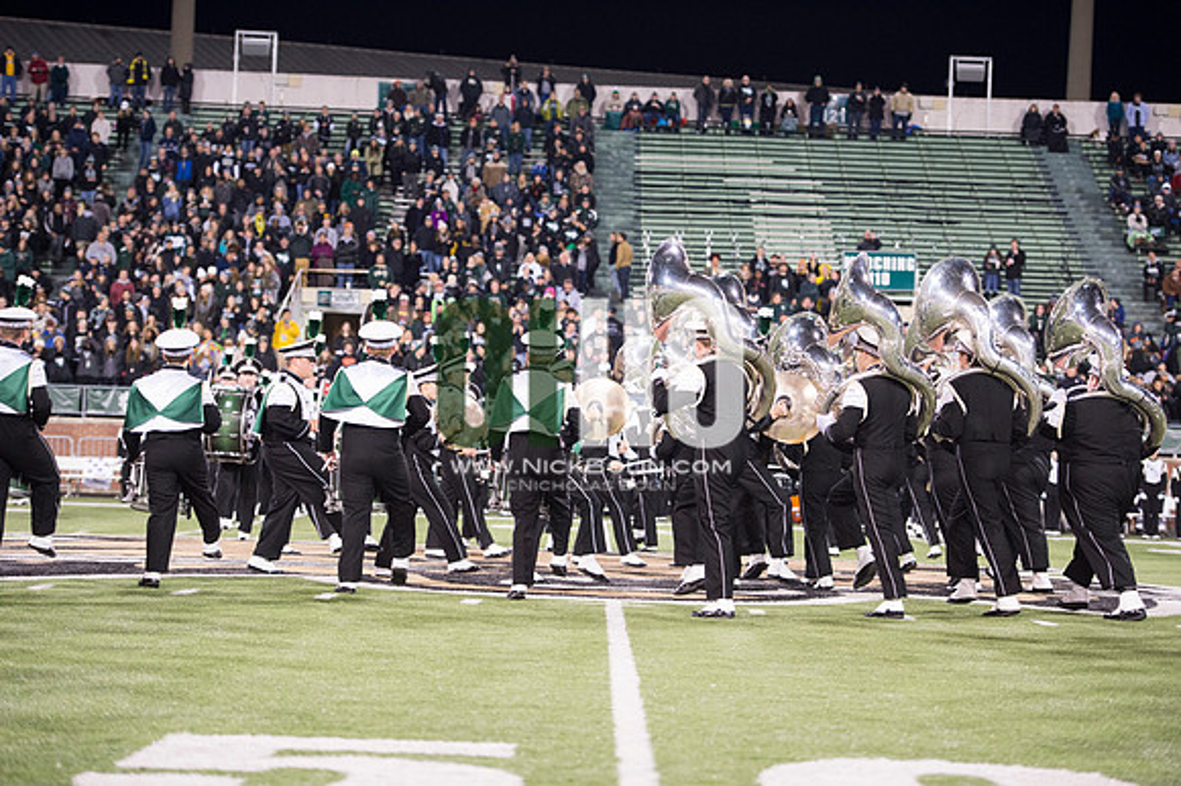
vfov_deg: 14.4
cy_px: 393
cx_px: 590
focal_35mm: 95
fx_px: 3115
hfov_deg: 21.5
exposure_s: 1/400
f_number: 2.8
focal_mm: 95
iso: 2500
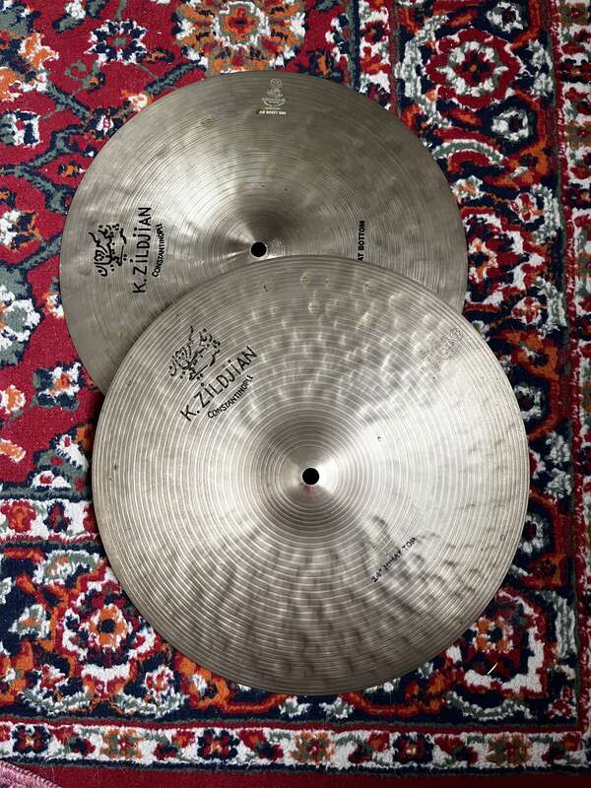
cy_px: 394
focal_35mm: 26
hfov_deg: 53.1
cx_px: 296
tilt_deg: -83.0
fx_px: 592
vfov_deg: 67.3
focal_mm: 5.1
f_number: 1.6
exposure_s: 1/60
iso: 200
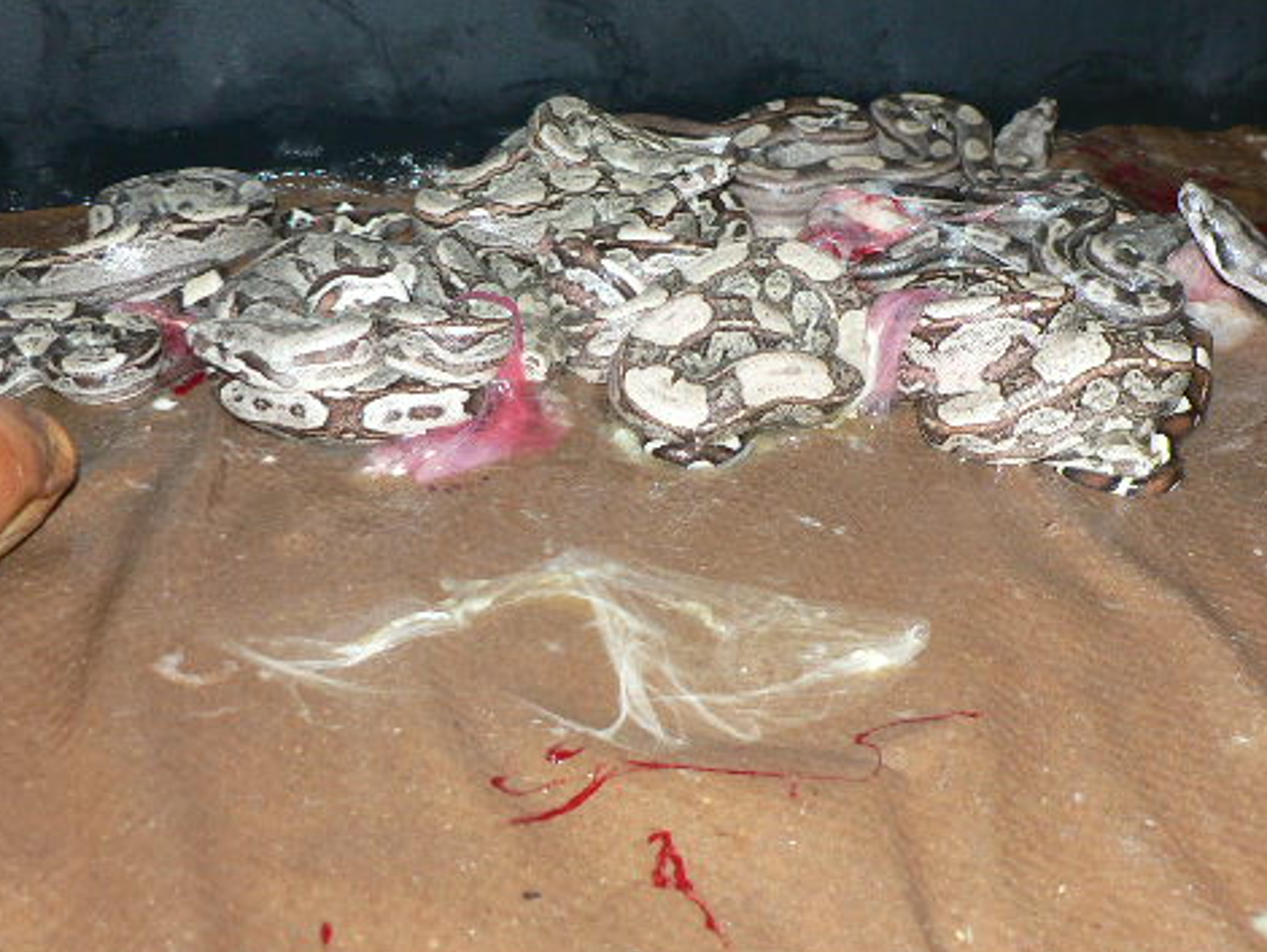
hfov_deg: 38.6
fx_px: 1794
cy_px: 383
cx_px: 801
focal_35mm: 49
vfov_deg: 29.6
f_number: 2.8
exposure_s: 1/60
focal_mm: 6
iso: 100
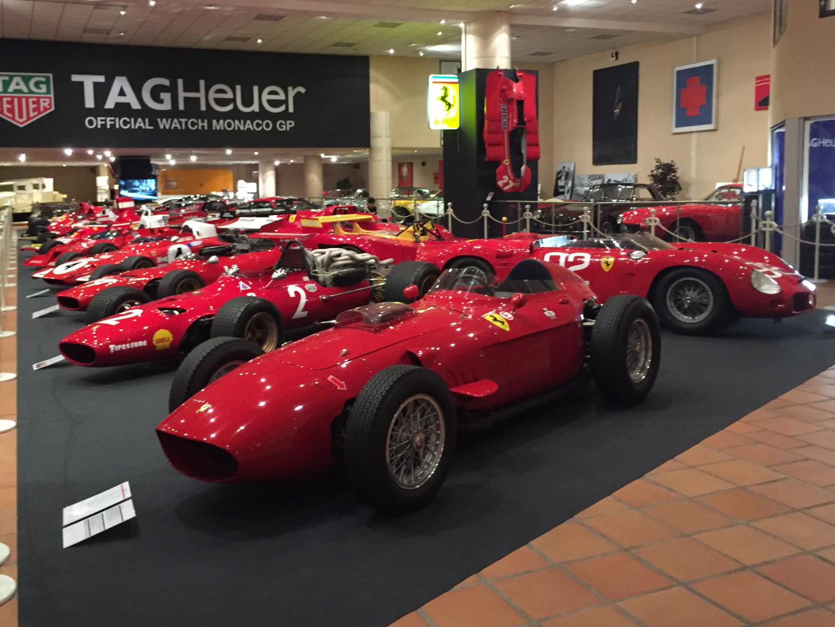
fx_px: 820
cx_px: 377
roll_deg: +0.5
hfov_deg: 53.9
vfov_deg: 41.7
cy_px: 264
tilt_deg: -5.5
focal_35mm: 34
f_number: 2.2
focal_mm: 4.15
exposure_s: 1/17
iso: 320
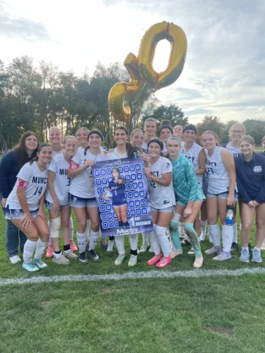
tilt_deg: -5.8
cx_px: 132
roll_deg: +0.2
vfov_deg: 67.3
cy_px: 176
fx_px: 265
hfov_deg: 53.1
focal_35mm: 26
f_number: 1.6
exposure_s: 1/537
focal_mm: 4.2
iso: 32
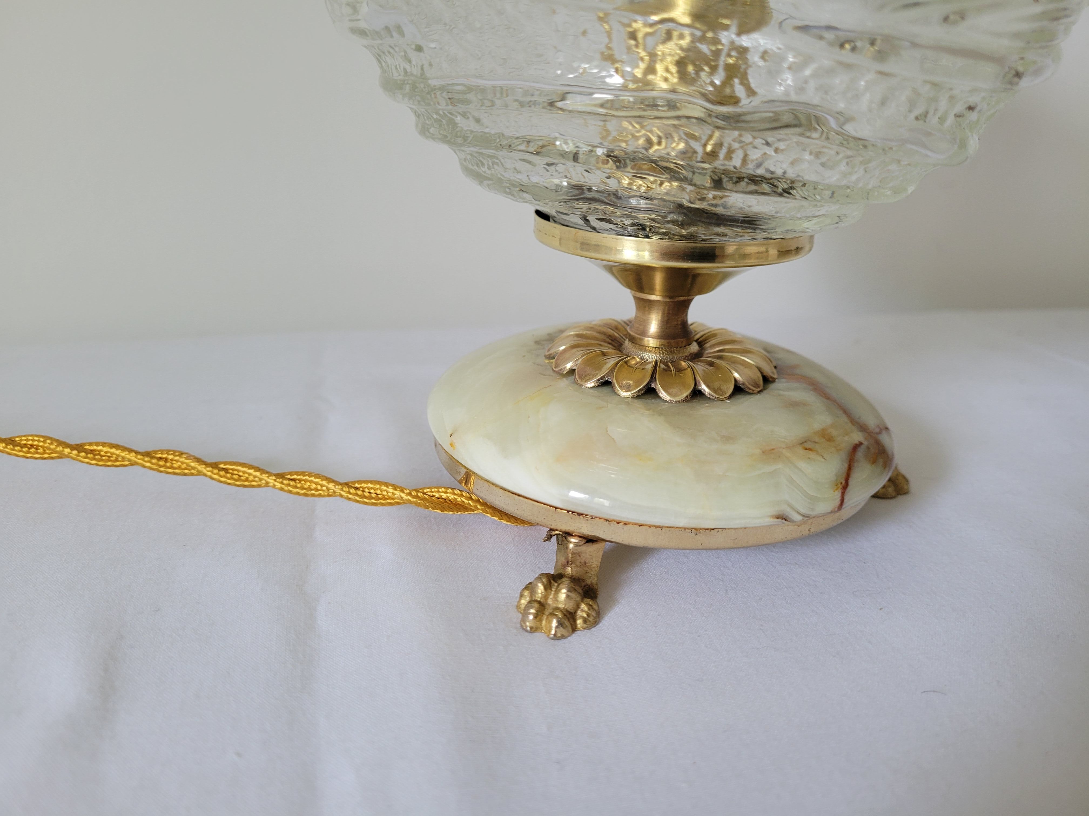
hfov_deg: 67.3
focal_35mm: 26
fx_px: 818
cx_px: 544
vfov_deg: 53.1
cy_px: 408
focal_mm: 5.4
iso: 200
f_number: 1.8
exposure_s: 1/50
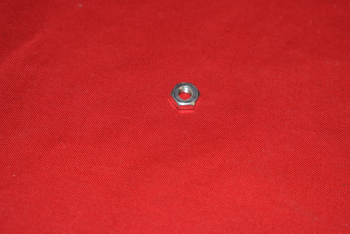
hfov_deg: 21.3
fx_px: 929
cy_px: 109
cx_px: 188
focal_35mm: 96
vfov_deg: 14.3
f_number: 5.6
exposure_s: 1/25
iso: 160
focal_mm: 55
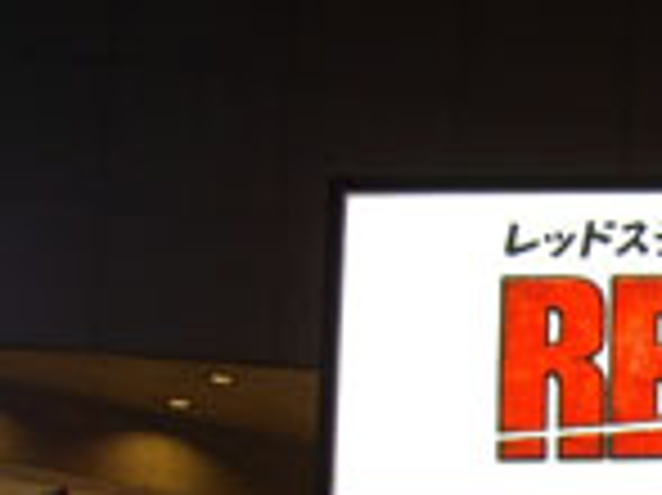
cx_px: 1063
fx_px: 2293
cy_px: 778
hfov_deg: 15.0
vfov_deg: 11.7
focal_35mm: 120
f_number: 2.8
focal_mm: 5.7
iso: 64
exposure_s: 1/15
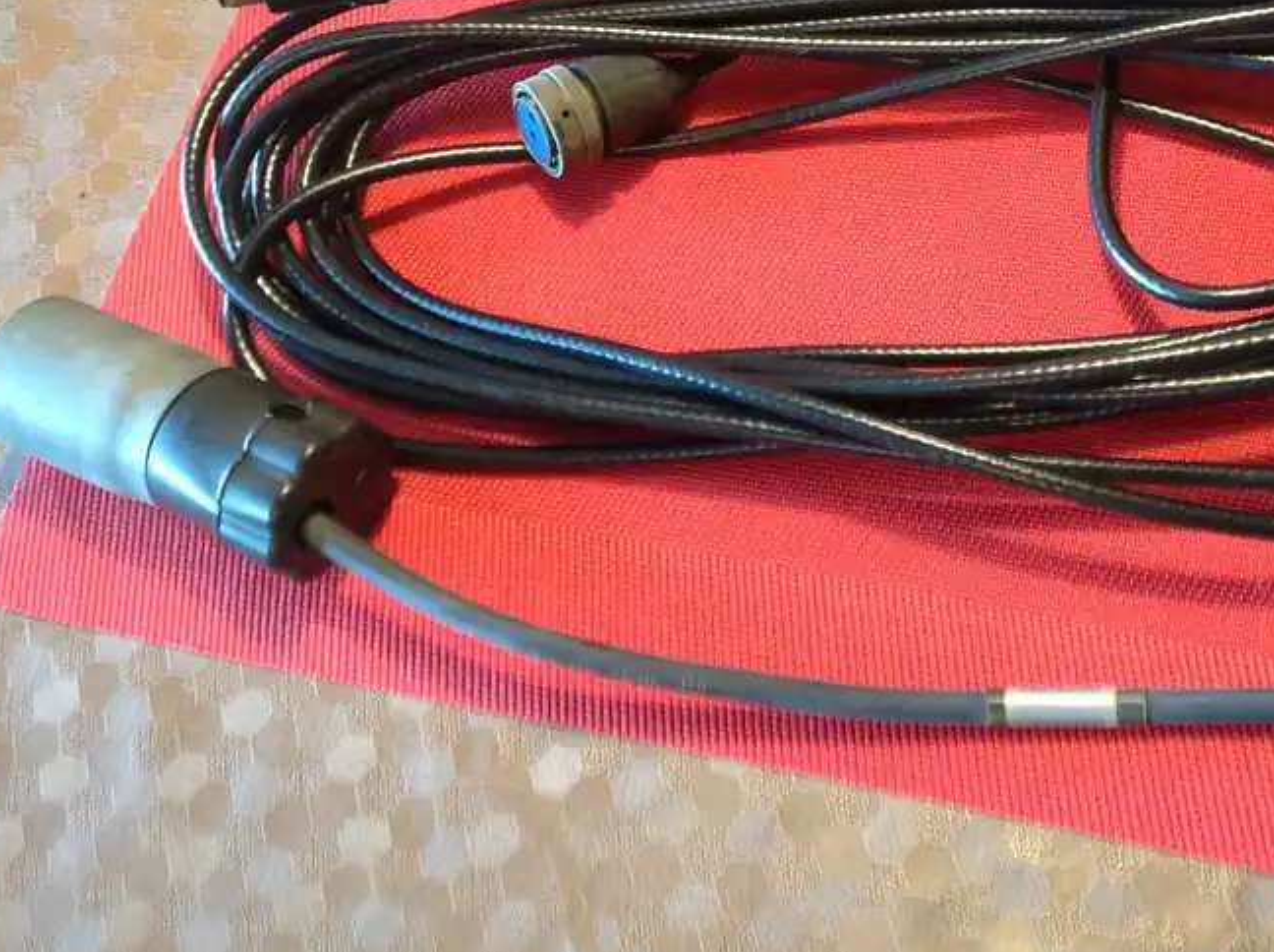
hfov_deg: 35.1
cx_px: 895
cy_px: 254
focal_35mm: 54
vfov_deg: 26.7
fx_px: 1984
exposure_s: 1/15
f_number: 2.4
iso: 200
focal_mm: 4.28
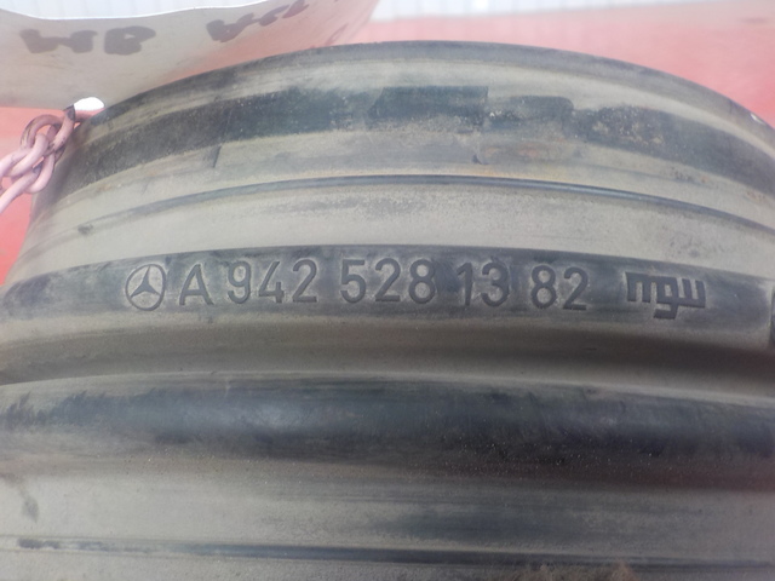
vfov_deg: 46.8
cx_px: 388
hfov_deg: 60.0
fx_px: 672
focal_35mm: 30
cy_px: 290
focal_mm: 4.1
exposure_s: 1/30
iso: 160
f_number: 3.3
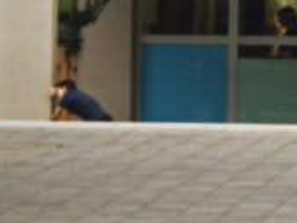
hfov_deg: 4.7
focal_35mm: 416
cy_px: -63
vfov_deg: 3.6
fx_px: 3572
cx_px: 506
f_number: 5.6
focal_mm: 70
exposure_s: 1/80
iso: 100
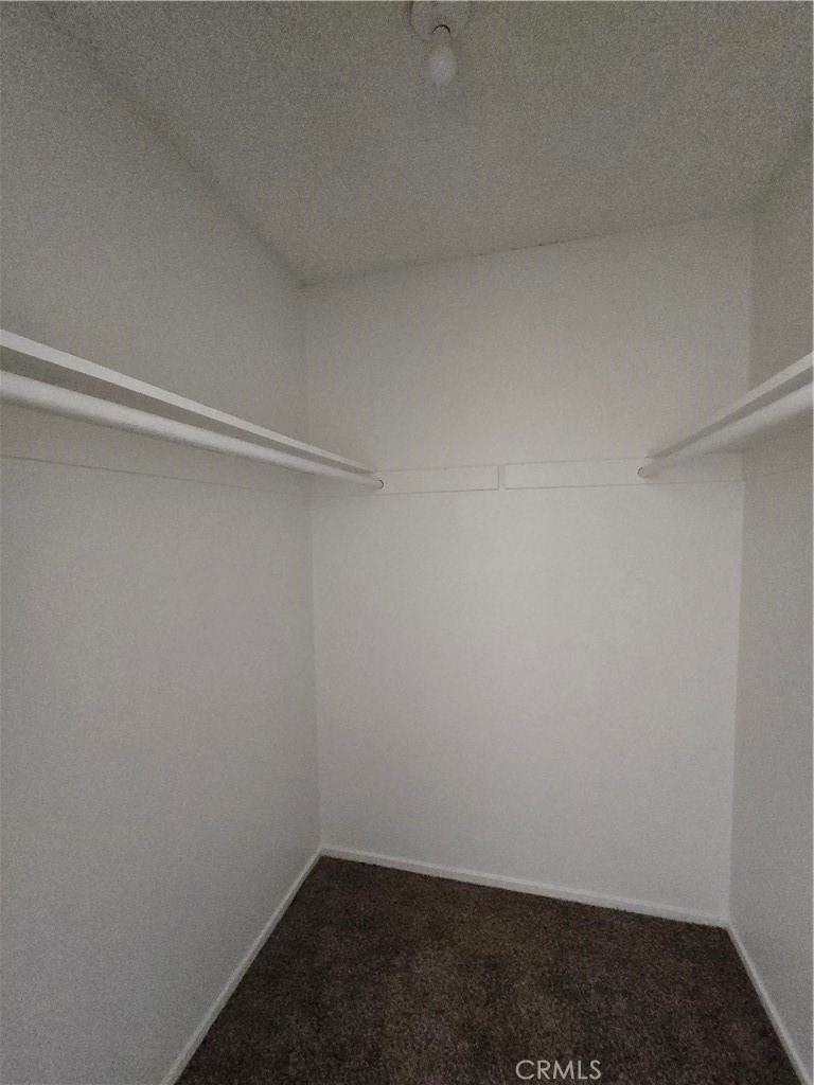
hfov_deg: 89.9
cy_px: 542
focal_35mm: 13
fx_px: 408
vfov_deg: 106.2
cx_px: 407
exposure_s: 1/60
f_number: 2.2
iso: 1250
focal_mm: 2.2
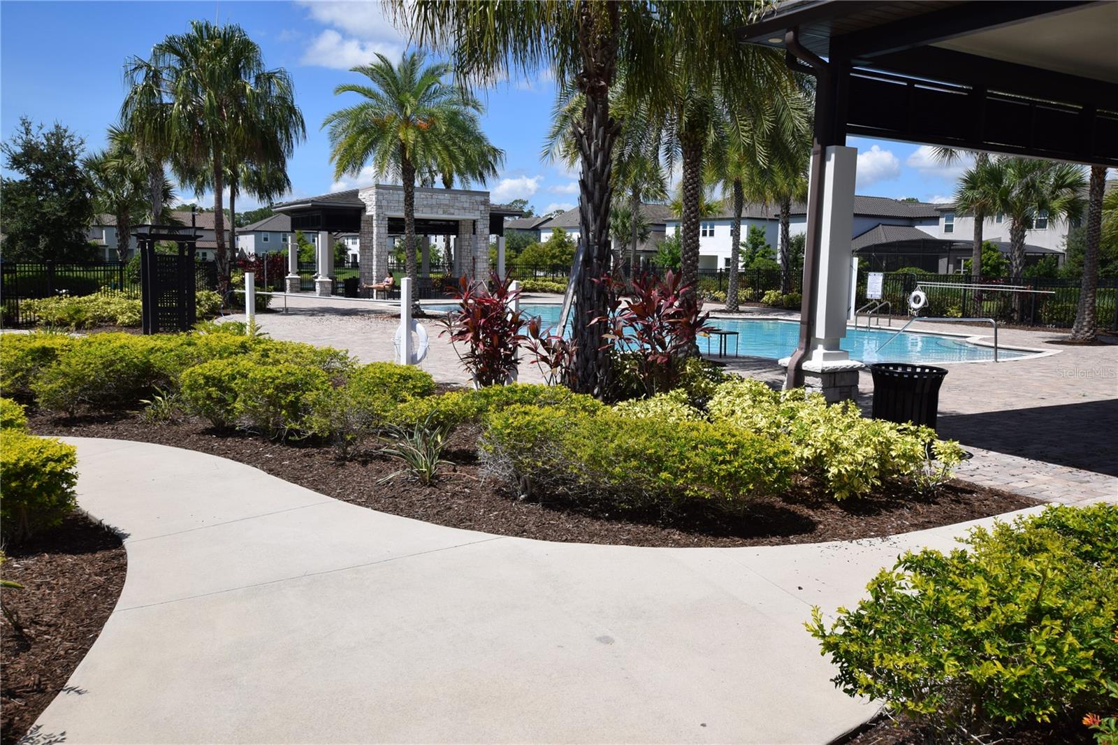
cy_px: 372
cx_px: 559
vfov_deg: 43.6
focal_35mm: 30
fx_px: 931
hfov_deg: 61.9
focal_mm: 20
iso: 200
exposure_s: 1/400
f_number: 10
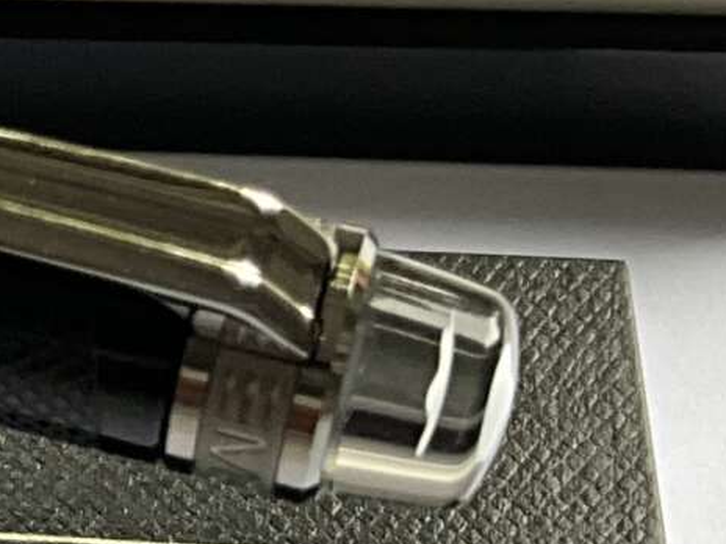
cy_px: 44
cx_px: -956
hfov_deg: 10.7
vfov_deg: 9.2
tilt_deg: -50.0
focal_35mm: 160
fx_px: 3356
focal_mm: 3
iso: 50
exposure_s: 1/122
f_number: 1.8
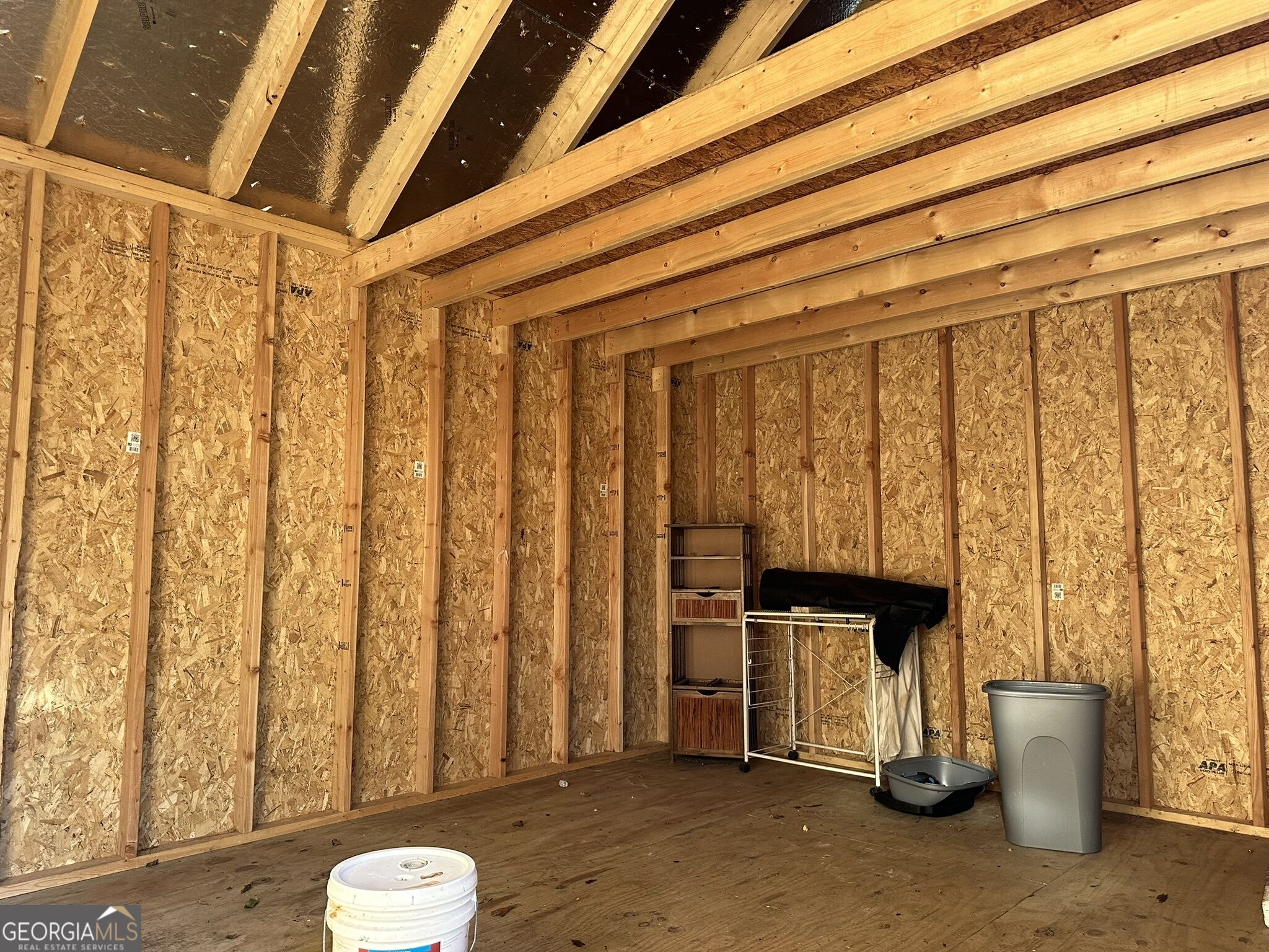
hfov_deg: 71.6
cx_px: 634
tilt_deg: +5.4
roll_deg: +0.2
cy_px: 476
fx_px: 880
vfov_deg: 56.8
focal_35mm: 24
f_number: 1.78
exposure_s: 1/121
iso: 200
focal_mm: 6.86
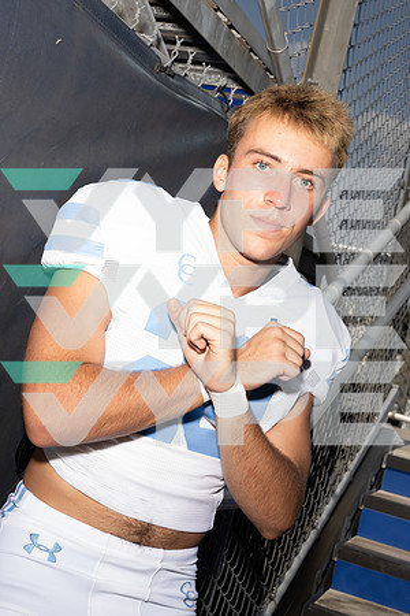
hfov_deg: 26.0
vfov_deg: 38.2
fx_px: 888
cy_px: 308
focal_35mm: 52
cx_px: 205
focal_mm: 52
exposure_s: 1/250
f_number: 11
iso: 125
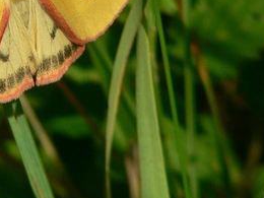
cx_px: 31
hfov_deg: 7.7
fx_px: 1952
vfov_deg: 5.8
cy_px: 26
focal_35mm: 256
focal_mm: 17.2
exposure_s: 1/800
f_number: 4
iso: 80
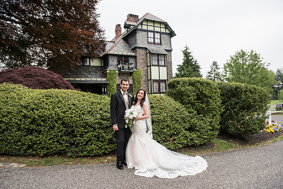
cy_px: 94
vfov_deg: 49.6
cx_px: 142
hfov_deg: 69.4
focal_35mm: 26
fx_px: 204
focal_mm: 26
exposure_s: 1/4000
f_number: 3.5
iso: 800
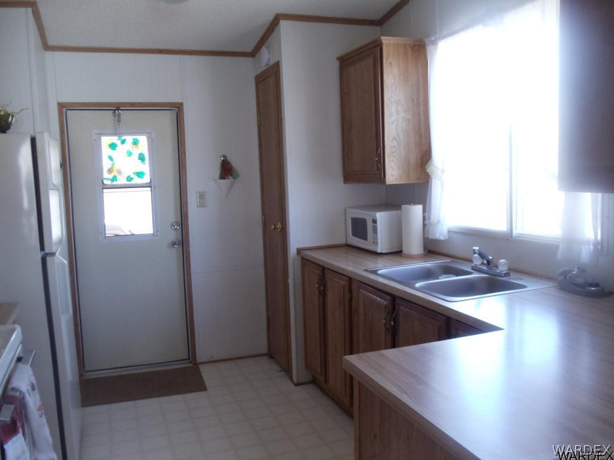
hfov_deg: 42.9
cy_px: 230
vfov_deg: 32.9
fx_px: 780
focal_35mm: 44
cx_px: 307
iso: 200
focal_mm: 6
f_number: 3.5
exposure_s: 1/60
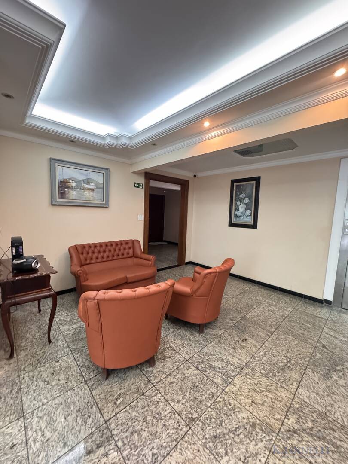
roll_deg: -1.9
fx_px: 188
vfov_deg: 102.1
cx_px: 174
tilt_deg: -8.0
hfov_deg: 85.7
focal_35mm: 14
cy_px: 232
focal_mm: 2.22
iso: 1250
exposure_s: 1/60
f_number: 2.2
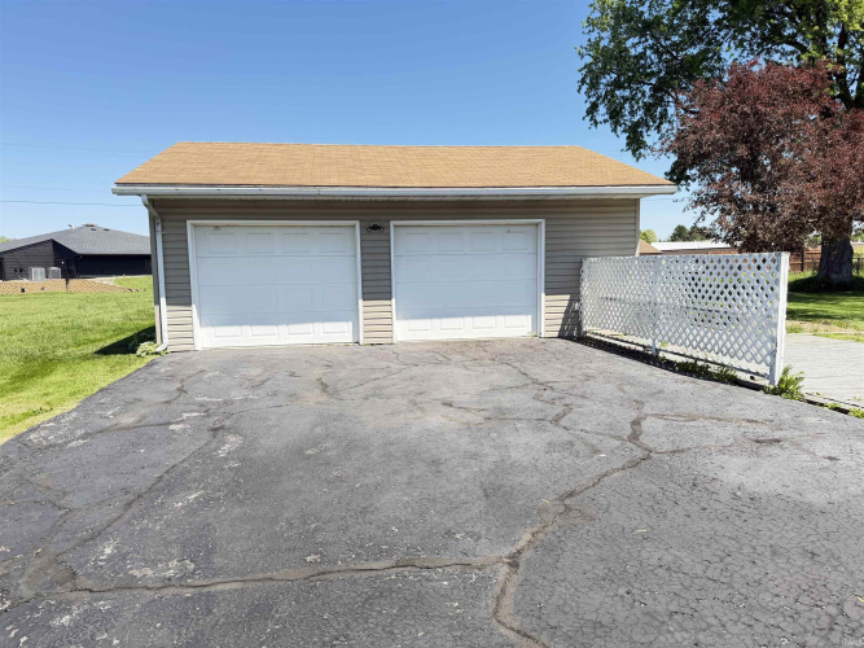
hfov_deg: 71.6
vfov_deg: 56.8
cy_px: 324
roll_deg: +1.0
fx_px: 599
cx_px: 432
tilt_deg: -5.3
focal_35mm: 24
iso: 100
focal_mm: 6.76
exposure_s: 1/1292
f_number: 1.78
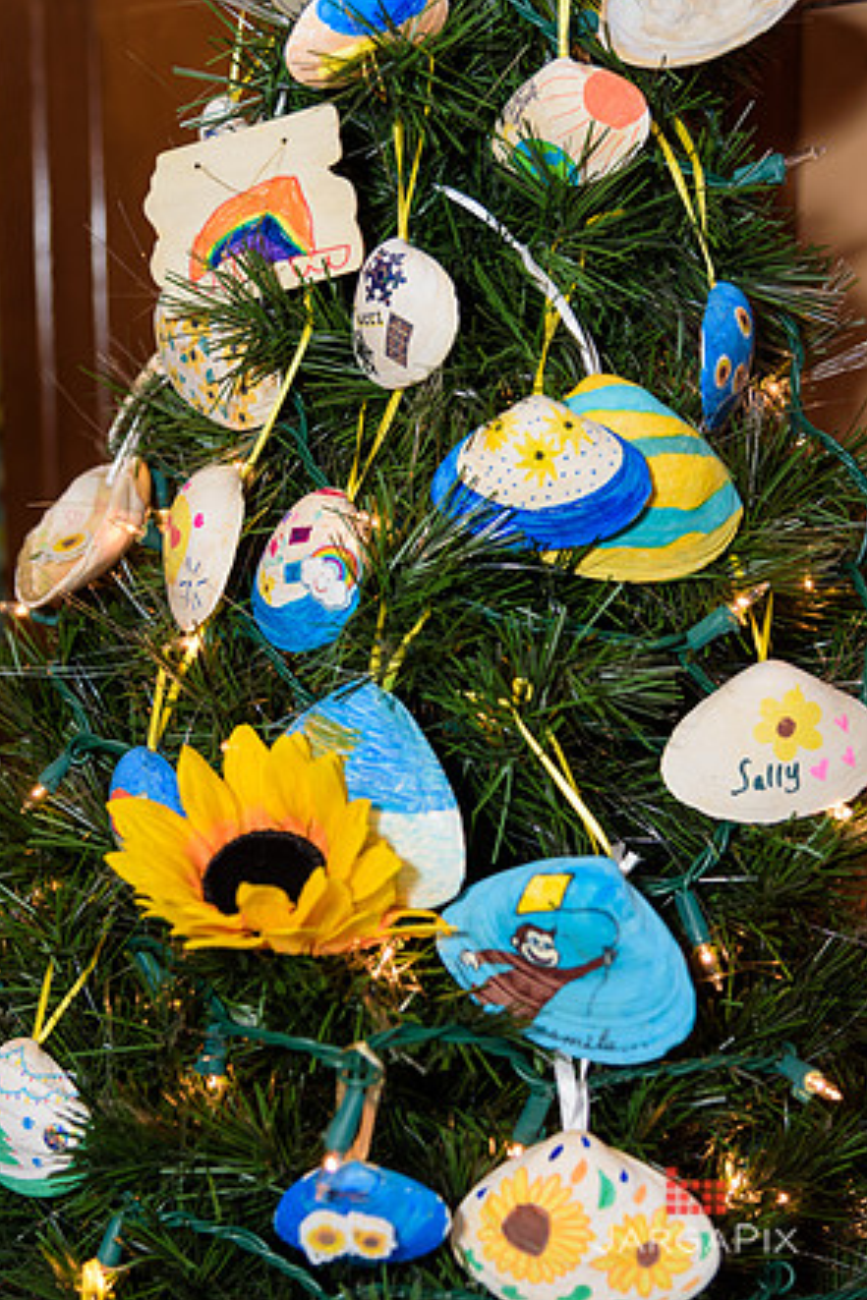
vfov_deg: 38.9
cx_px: 431
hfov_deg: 26.5
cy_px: 654
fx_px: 1842
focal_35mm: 51
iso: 400
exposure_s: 1/125
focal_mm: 50
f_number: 4
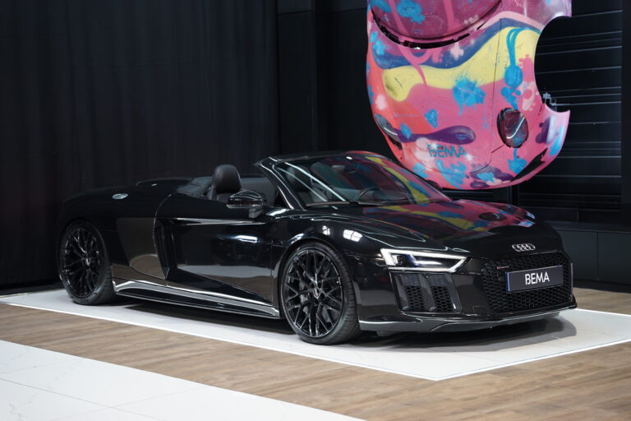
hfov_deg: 28.8
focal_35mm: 70
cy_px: 210
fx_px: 1227
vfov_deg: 19.5
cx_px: 316
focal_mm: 70
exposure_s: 1/80
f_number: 3.2
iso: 640
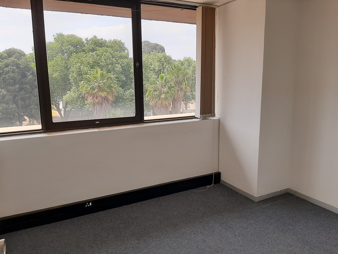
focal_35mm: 27
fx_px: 264
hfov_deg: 65.3
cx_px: 169
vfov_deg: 51.4
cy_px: 127
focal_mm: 3.93
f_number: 1.7
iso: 40
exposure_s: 1/692
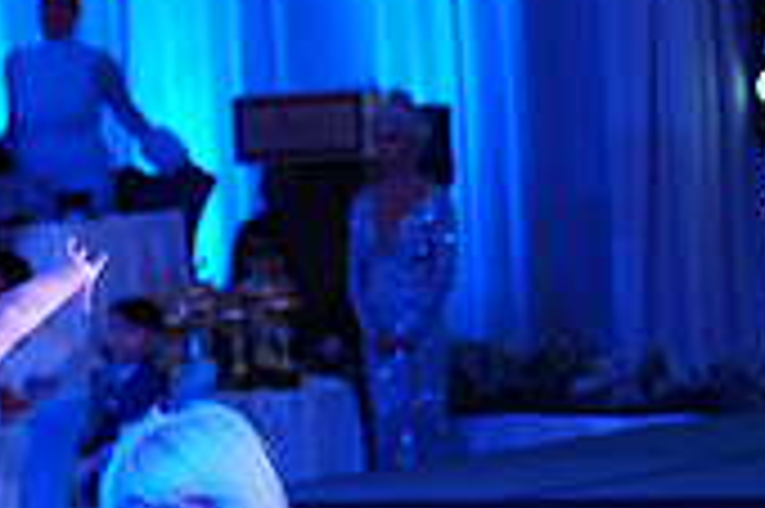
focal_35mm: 335
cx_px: -495
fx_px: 7112
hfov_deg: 6.1
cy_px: 659
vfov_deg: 4.1
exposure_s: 1/200
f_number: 4
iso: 2000
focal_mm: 98
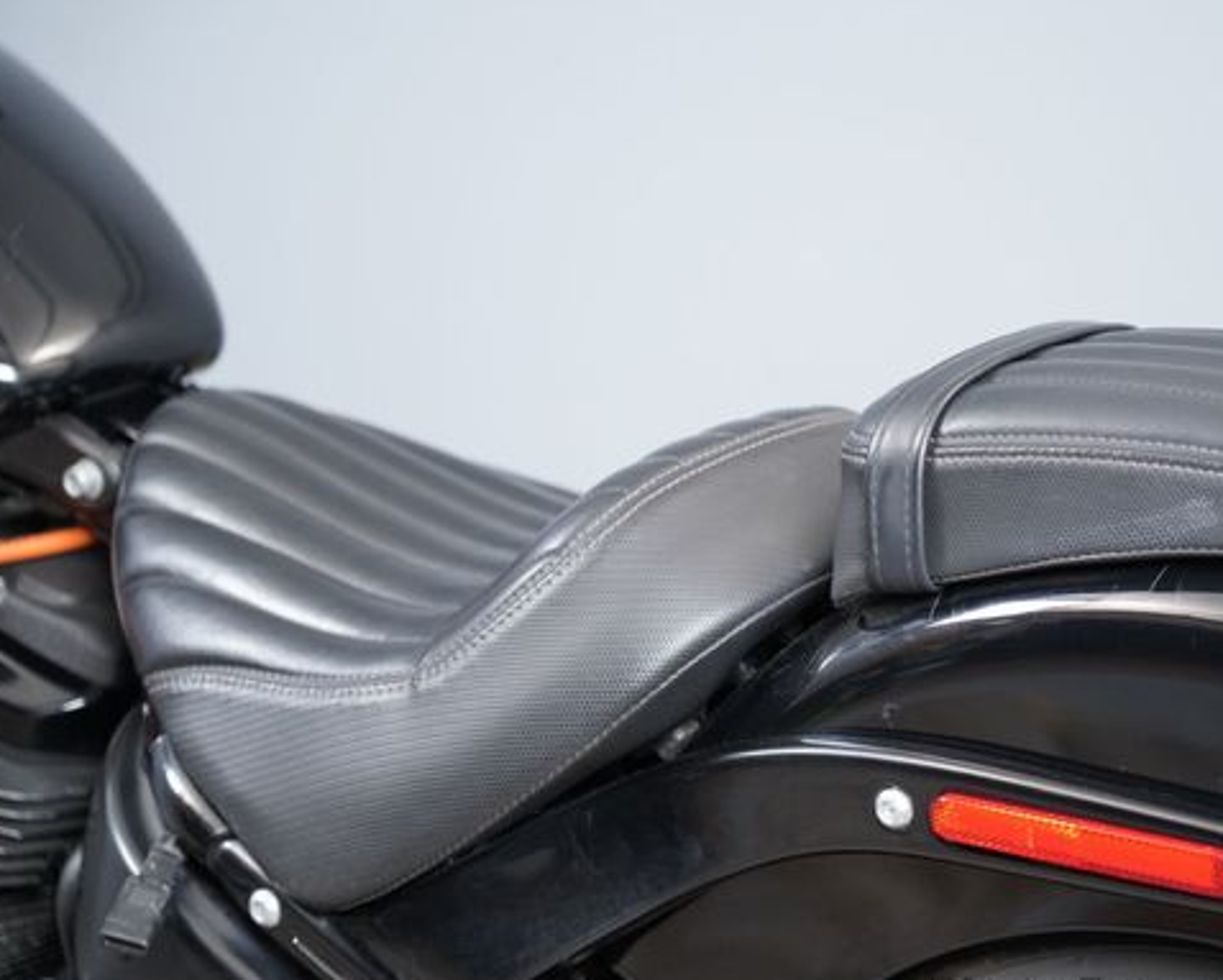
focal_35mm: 98
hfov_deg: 19.5
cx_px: 801
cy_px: 500
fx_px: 3549
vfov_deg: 15.7
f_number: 4
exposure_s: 1/125
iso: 2000
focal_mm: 78
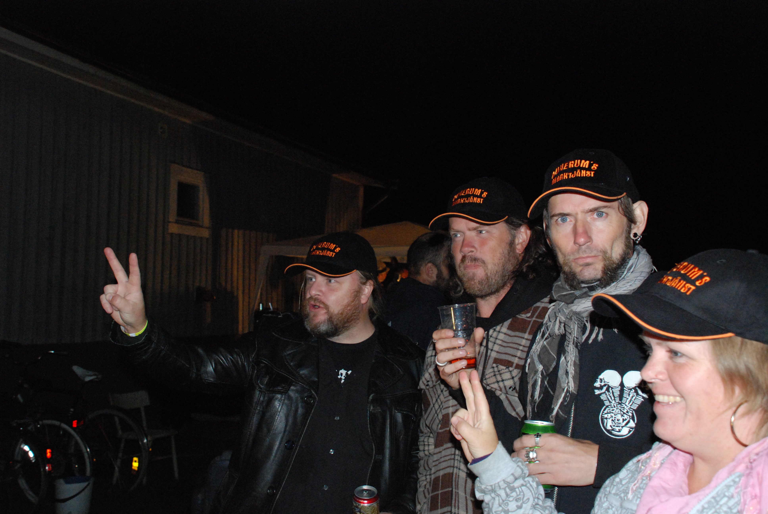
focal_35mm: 36
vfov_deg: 37.0
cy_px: 257
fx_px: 769
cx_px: 384
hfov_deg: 53.1
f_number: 5.6
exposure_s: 1/60
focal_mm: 24
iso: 1600
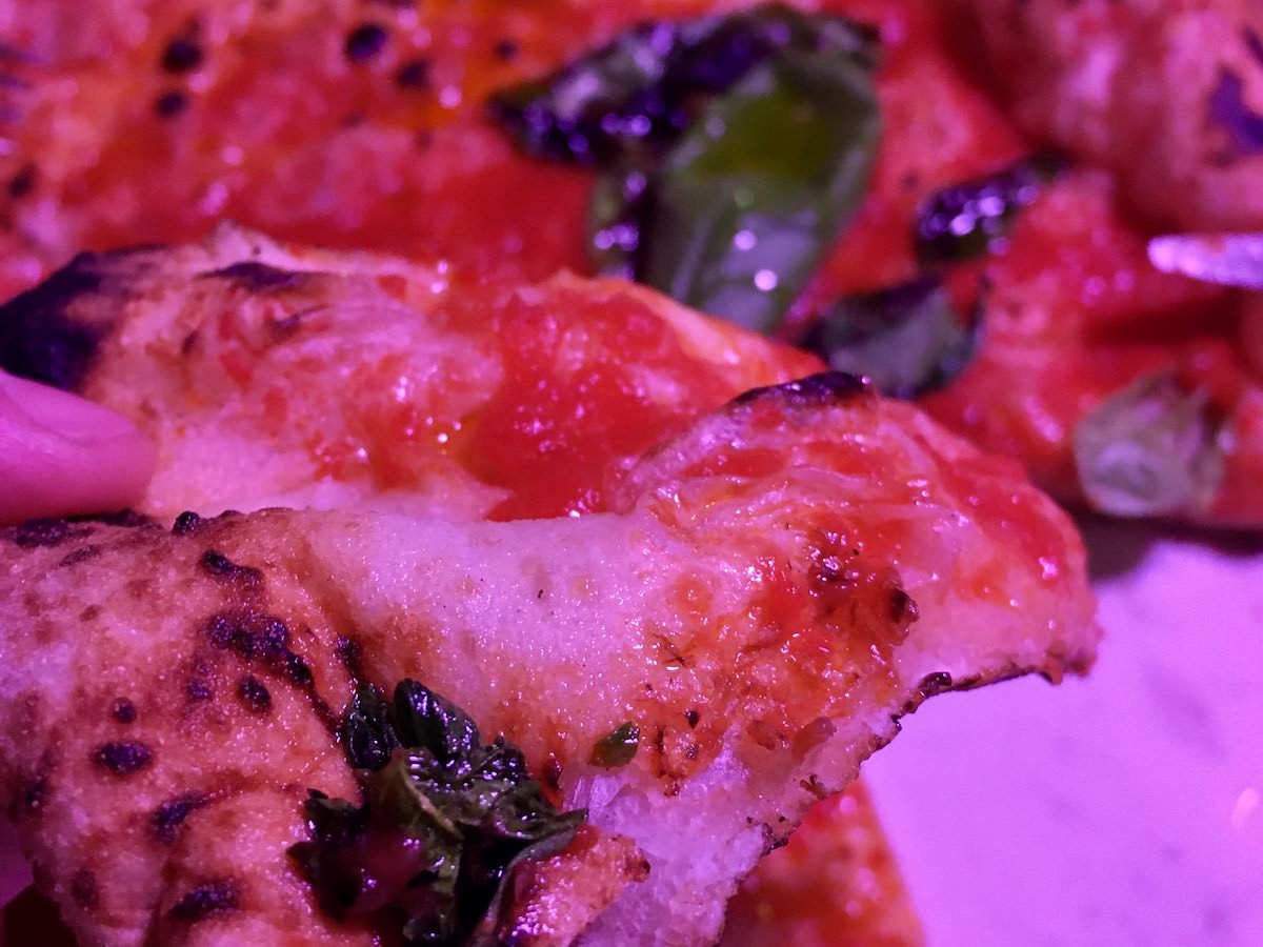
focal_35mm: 29
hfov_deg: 61.7
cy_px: 474
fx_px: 1058
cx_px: 632
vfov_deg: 48.2
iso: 250
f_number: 2.2
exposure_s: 1/33
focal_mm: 4.15
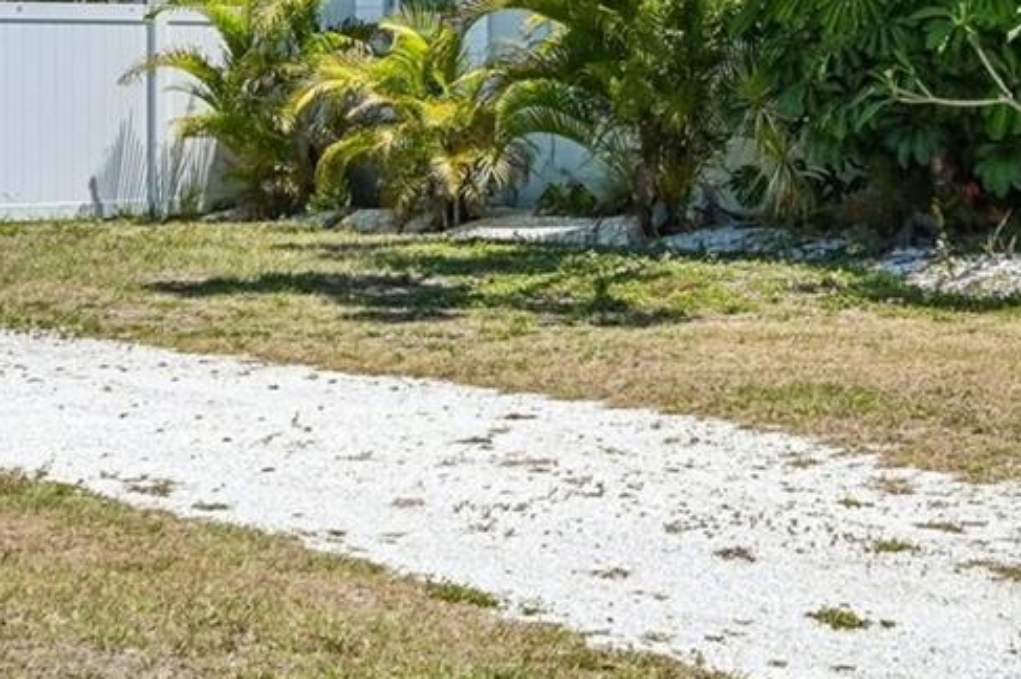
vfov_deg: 14.5
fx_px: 2654
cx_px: 727
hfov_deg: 21.6
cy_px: 126
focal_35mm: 94
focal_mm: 28.5
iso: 400
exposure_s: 1/1250
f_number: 8
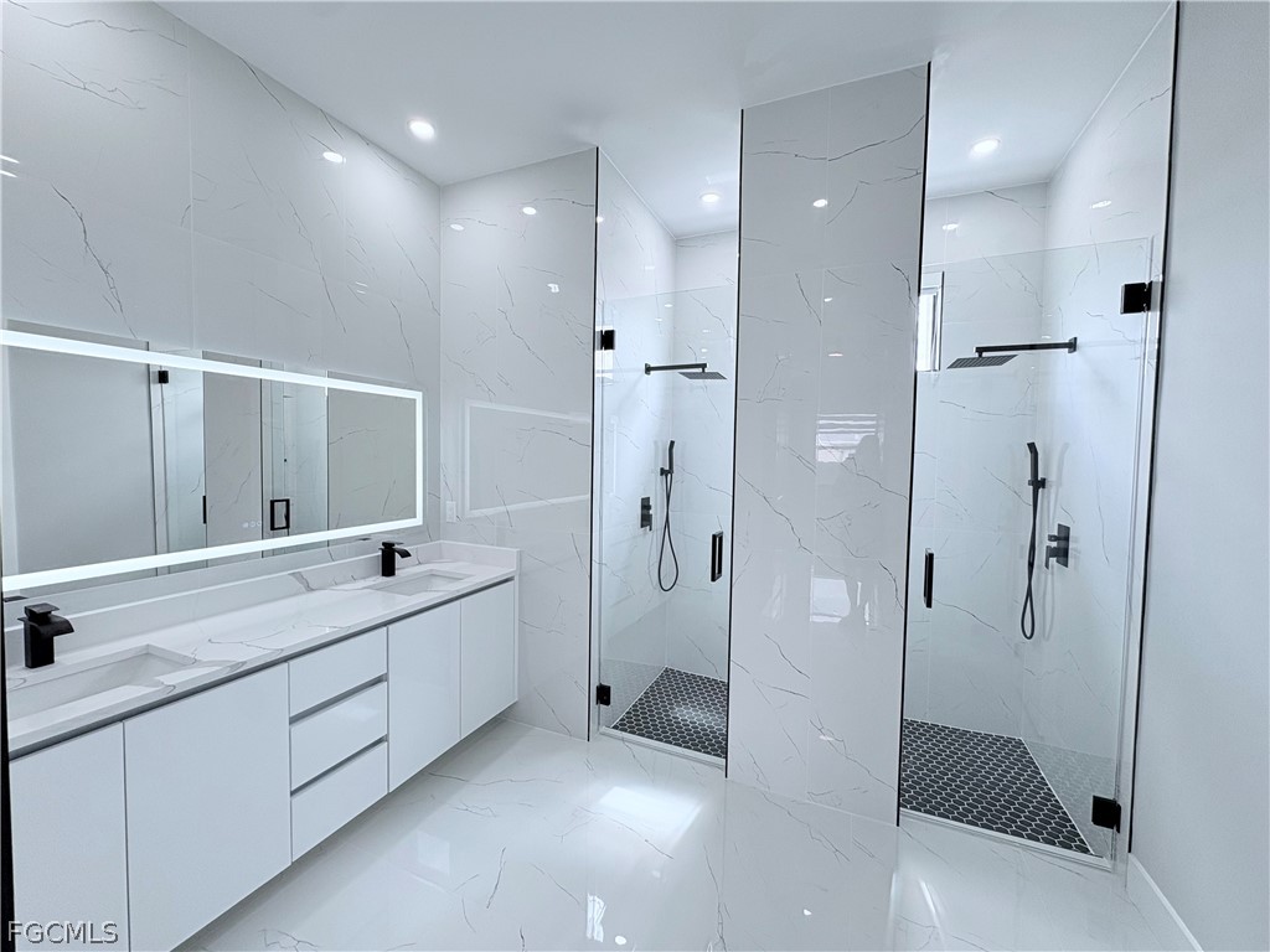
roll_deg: -0.8
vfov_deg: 85.7
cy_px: 476
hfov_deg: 102.1
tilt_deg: -2.6
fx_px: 514
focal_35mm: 14
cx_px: 635
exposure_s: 1/120
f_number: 2.2
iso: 64
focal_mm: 2.22
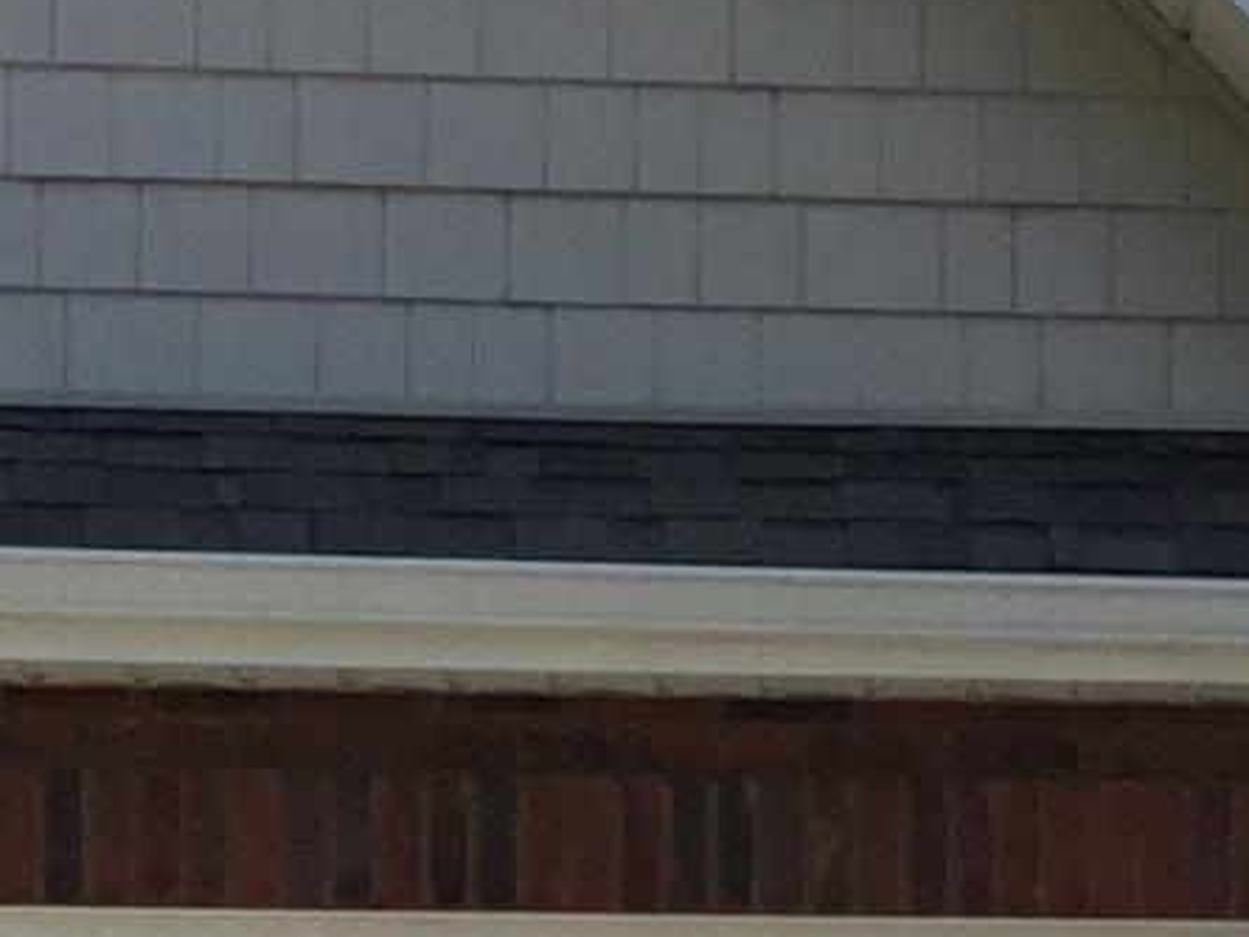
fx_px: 7543
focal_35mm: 209
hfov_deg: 9.4
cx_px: 1044
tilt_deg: +2.0
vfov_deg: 7.0
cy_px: 1389
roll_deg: -0.9
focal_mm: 3.3
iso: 25
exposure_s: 1/536
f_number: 2.4
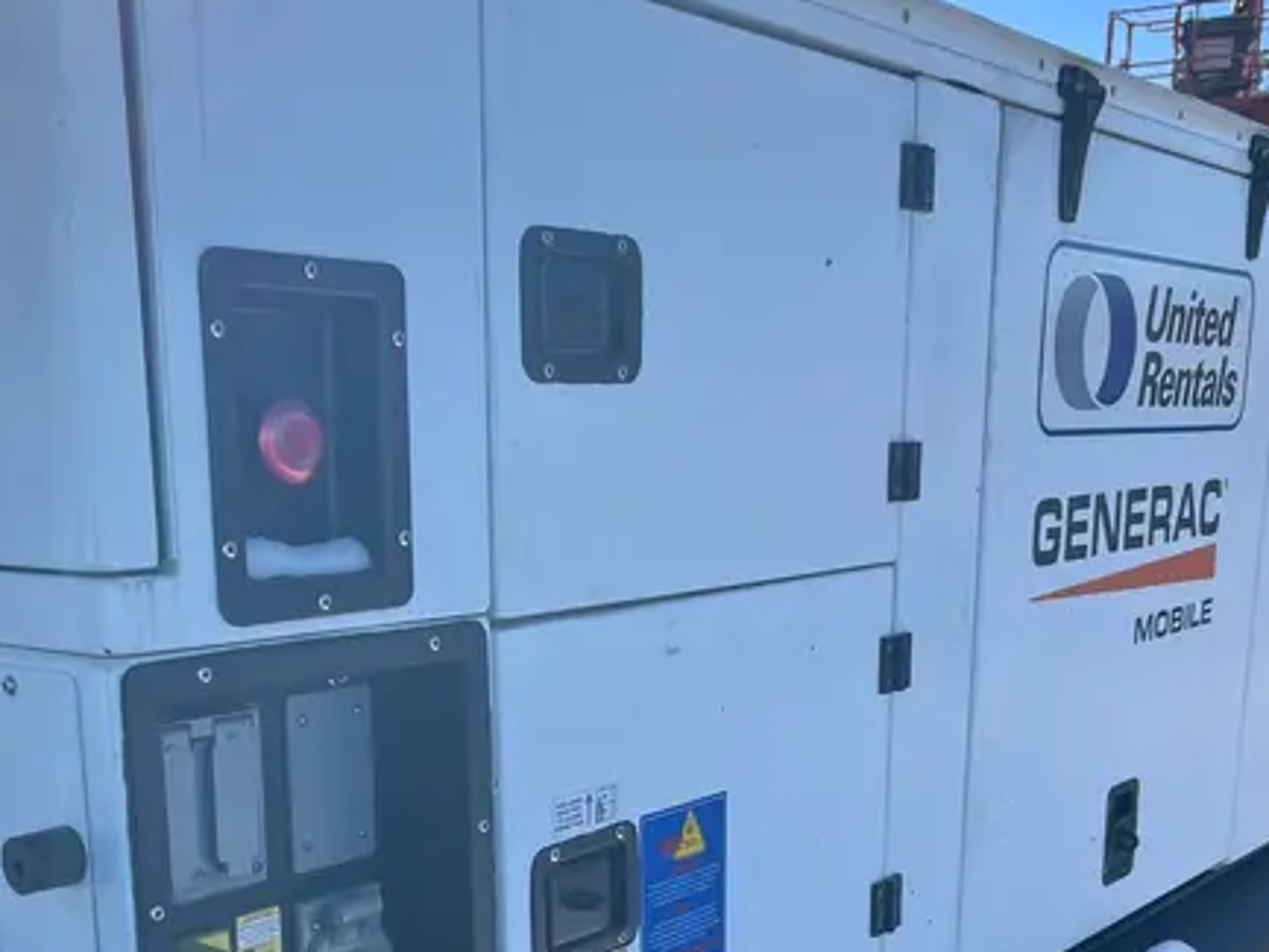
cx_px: 545
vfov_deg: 31.5
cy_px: 839
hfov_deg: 42.8
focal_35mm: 44
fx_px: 1613
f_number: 1.6
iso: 50
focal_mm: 5.1
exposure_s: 1/2222
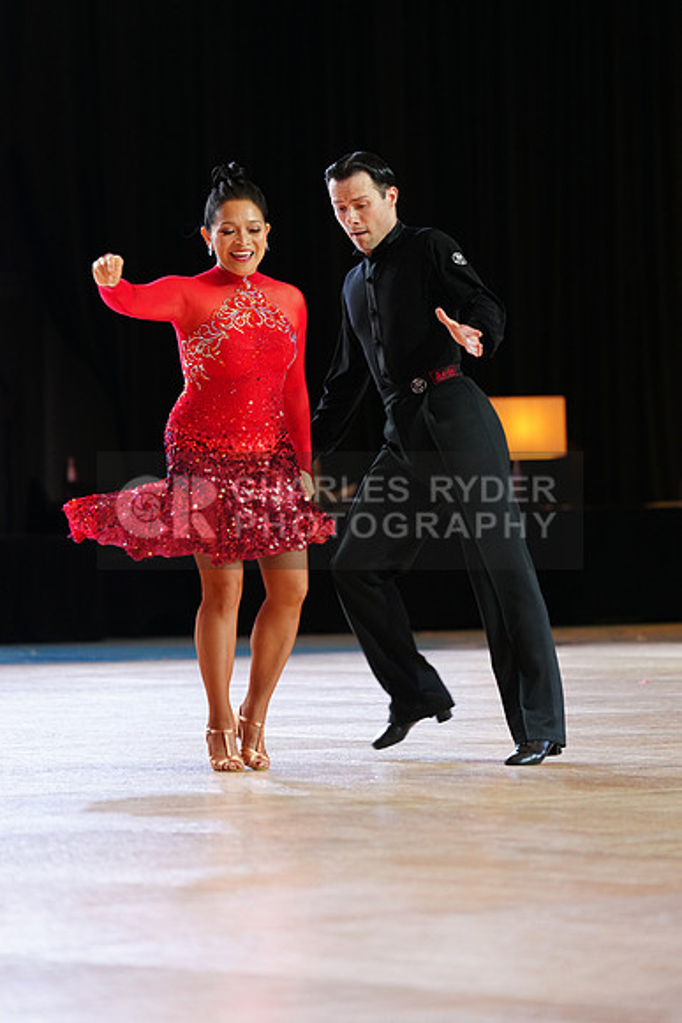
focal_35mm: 184
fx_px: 5225
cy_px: 512
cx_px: 341
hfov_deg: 7.5
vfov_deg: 11.2
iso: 2500
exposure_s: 1/250
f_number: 4
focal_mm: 184
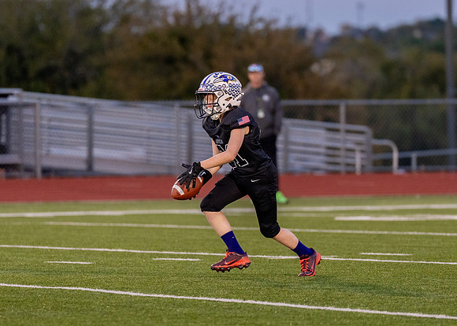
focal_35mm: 375
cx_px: 248
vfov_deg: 3.8
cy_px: 169
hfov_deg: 5.4
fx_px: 4867
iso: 1600
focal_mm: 200
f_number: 2.8
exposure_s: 1/1000
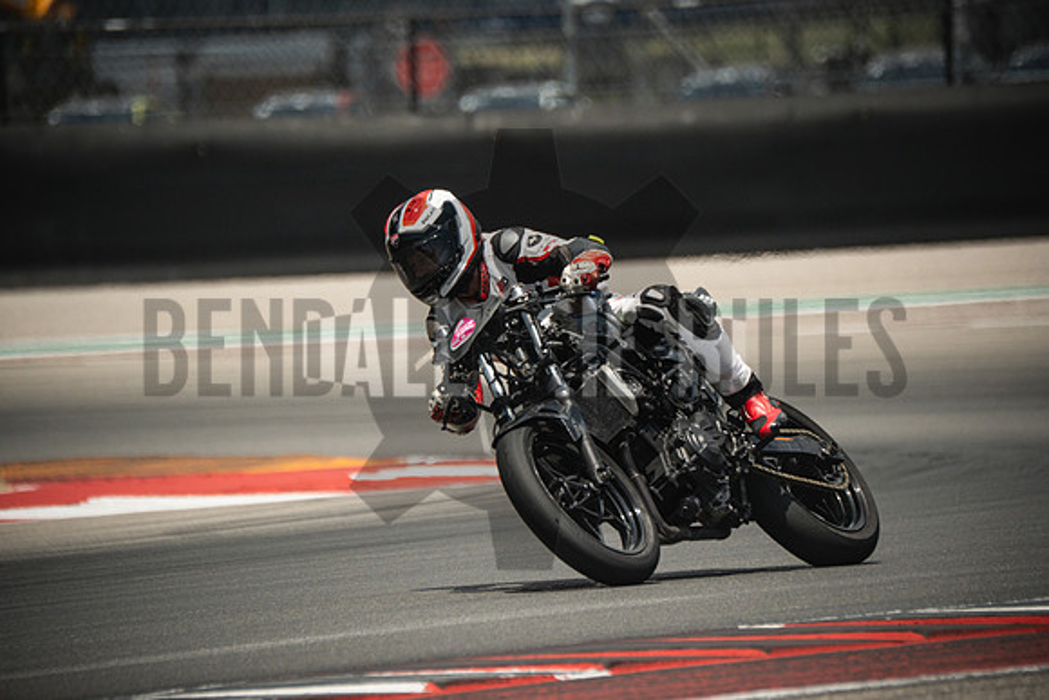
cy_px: 350
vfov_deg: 2.3
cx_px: 524
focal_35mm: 600
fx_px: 17487
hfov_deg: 3.4
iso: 640
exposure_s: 1/1600
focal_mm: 400
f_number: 5.6
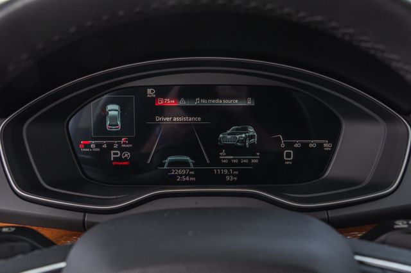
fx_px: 383
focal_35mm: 34
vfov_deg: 39.3
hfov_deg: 56.5
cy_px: 136
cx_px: 206
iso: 640
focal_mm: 33
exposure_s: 1/100
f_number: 8
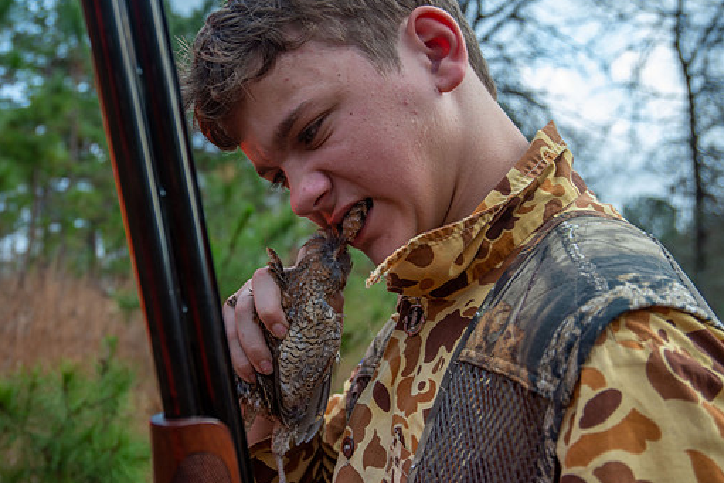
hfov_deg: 38.8
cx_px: 316
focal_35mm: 51
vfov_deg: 26.5
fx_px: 1026
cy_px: 229
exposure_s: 1/200
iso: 250
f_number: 7.1
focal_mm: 45
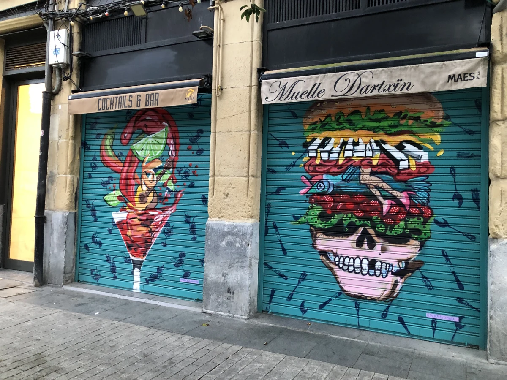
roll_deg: -1.0
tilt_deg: +1.7
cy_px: 190
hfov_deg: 63.4
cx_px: 254
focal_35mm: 28
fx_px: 410
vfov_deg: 49.7
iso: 80
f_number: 1.8
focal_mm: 4
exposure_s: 1/16
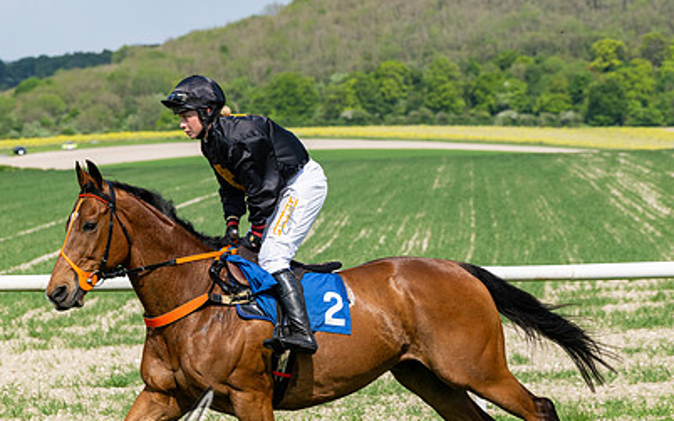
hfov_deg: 11.8
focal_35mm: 178
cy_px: 344
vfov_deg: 7.4
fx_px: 3269
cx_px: 214
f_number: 5.6
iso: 200
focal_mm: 104
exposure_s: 1/1600
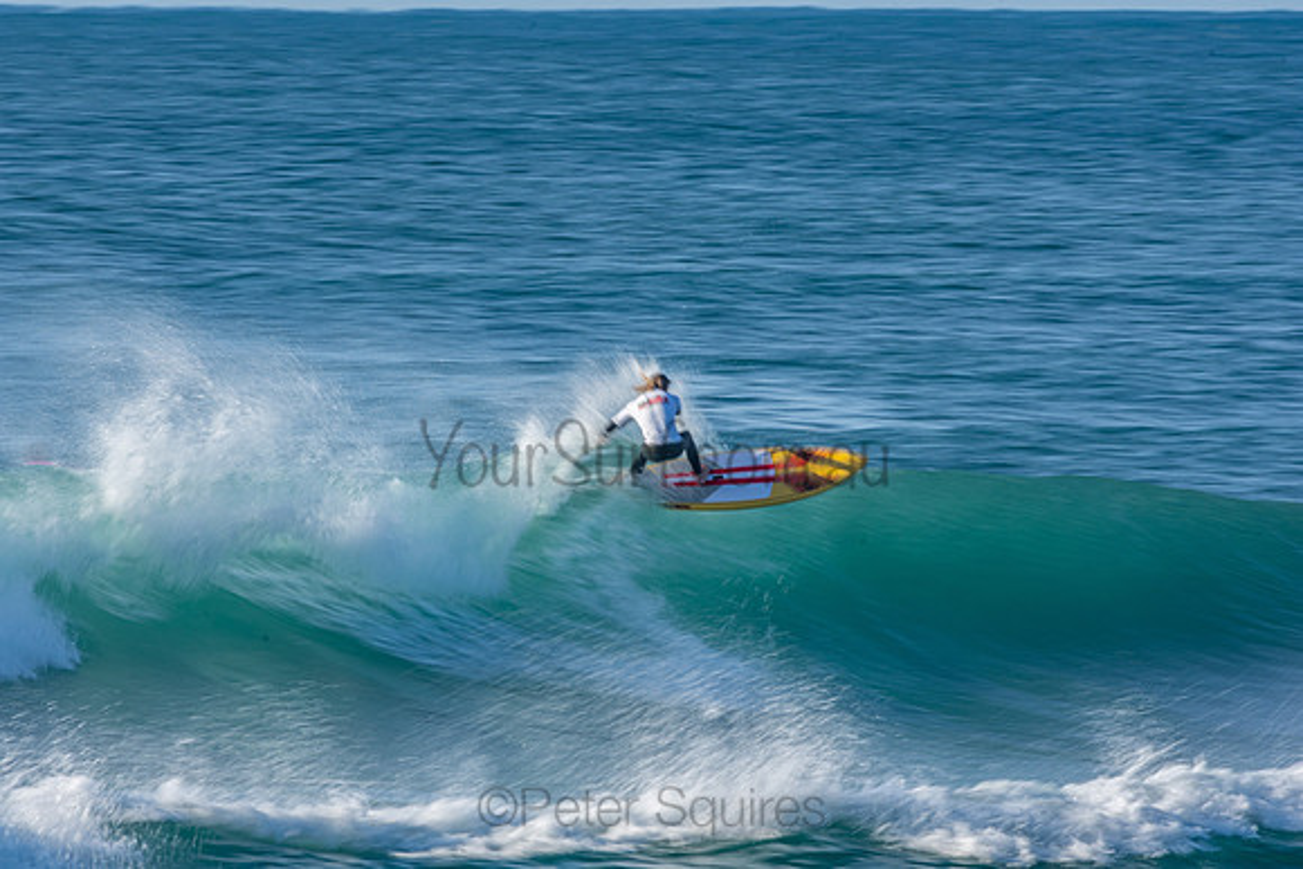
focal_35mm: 750
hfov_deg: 2.7
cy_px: 434
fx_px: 27151
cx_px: 652
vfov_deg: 1.8
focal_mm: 500
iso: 100
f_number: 22
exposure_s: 1/30
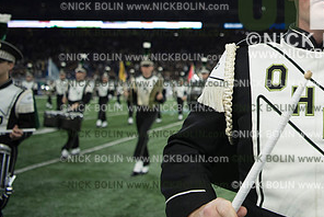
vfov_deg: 27.3
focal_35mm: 47
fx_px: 423
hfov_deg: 37.9
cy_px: 7
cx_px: 315
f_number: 2.8
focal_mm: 24
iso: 1250
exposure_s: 1/1250
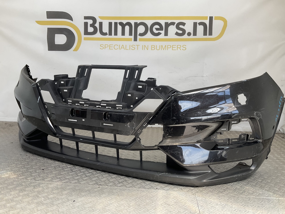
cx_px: 142
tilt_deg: -9.0
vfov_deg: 48.2
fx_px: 239
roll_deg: -3.4
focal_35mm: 29
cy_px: 107
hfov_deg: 61.7
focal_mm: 3
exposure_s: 1/228
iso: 16
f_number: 1.8
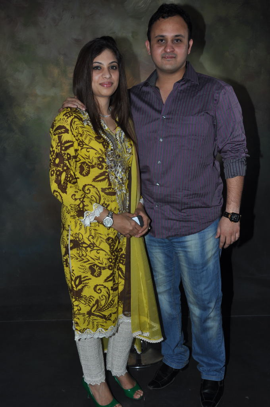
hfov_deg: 34.1
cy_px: 204
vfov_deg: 49.6
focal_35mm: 39
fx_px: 440
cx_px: 135
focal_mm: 26
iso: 200
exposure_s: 1/200
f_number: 9
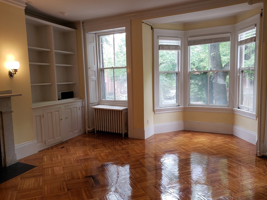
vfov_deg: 53.1
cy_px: 100
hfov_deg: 67.3
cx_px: 134
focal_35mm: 26
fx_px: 201
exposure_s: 1/60
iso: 100
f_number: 2.4
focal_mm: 4.3
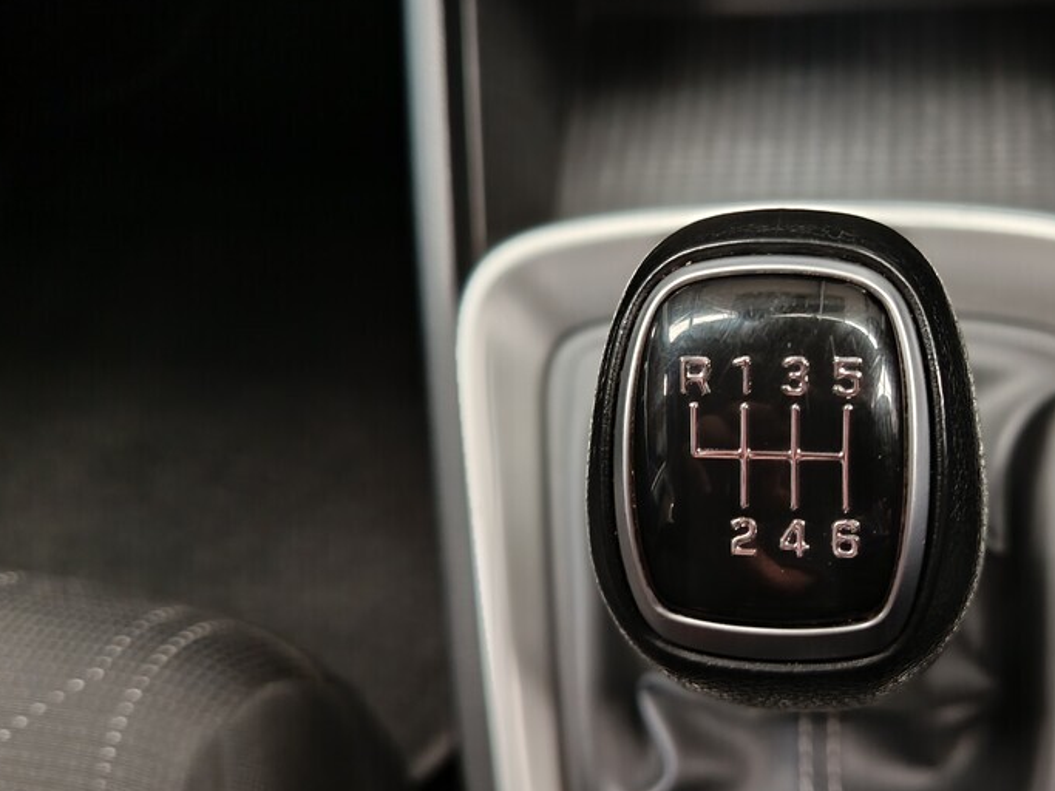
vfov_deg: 39.6
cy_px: 409
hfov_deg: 49.8
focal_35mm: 36
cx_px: 755
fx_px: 1097
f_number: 1.7
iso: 1370
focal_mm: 5.24
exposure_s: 1/20
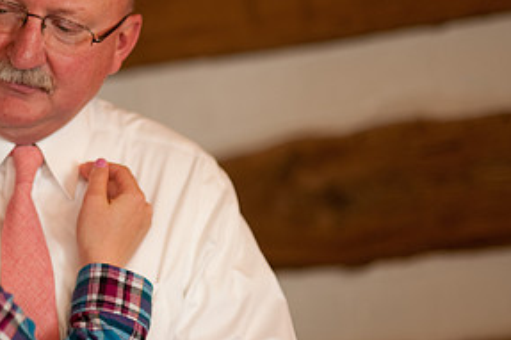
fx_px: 2440
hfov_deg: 11.9
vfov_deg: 8.0
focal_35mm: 172
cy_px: 130
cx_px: 93
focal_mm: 85
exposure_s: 1/125
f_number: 1.8
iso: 200
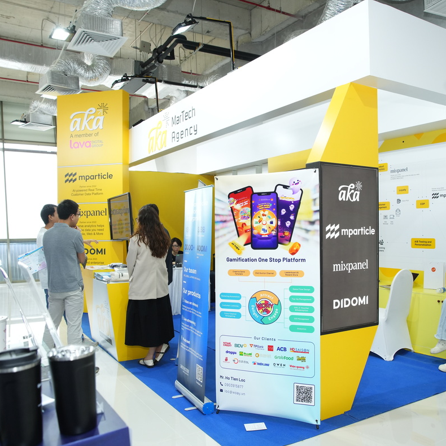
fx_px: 452
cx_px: 256
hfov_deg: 52.3
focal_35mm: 31
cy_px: 225
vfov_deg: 52.5
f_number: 5
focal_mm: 24
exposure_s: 1/200
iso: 1600
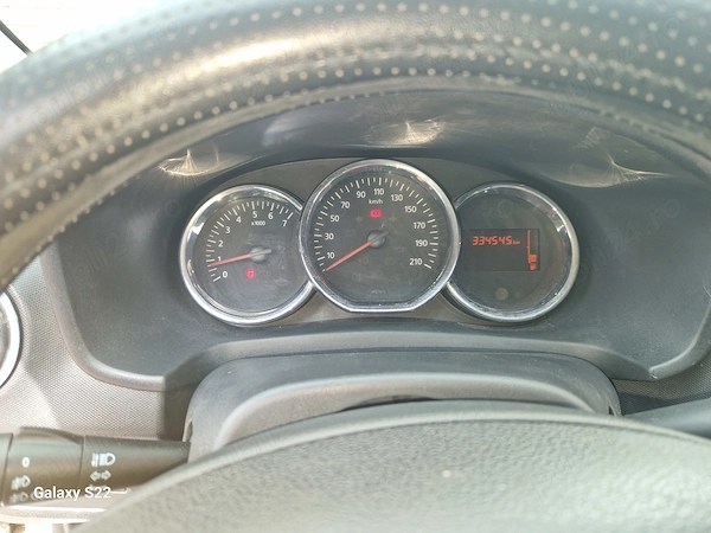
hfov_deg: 73.9
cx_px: 356
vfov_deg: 58.9
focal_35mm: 23
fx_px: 472
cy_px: 266
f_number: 1.8
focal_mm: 5.4
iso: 50
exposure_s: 1/50
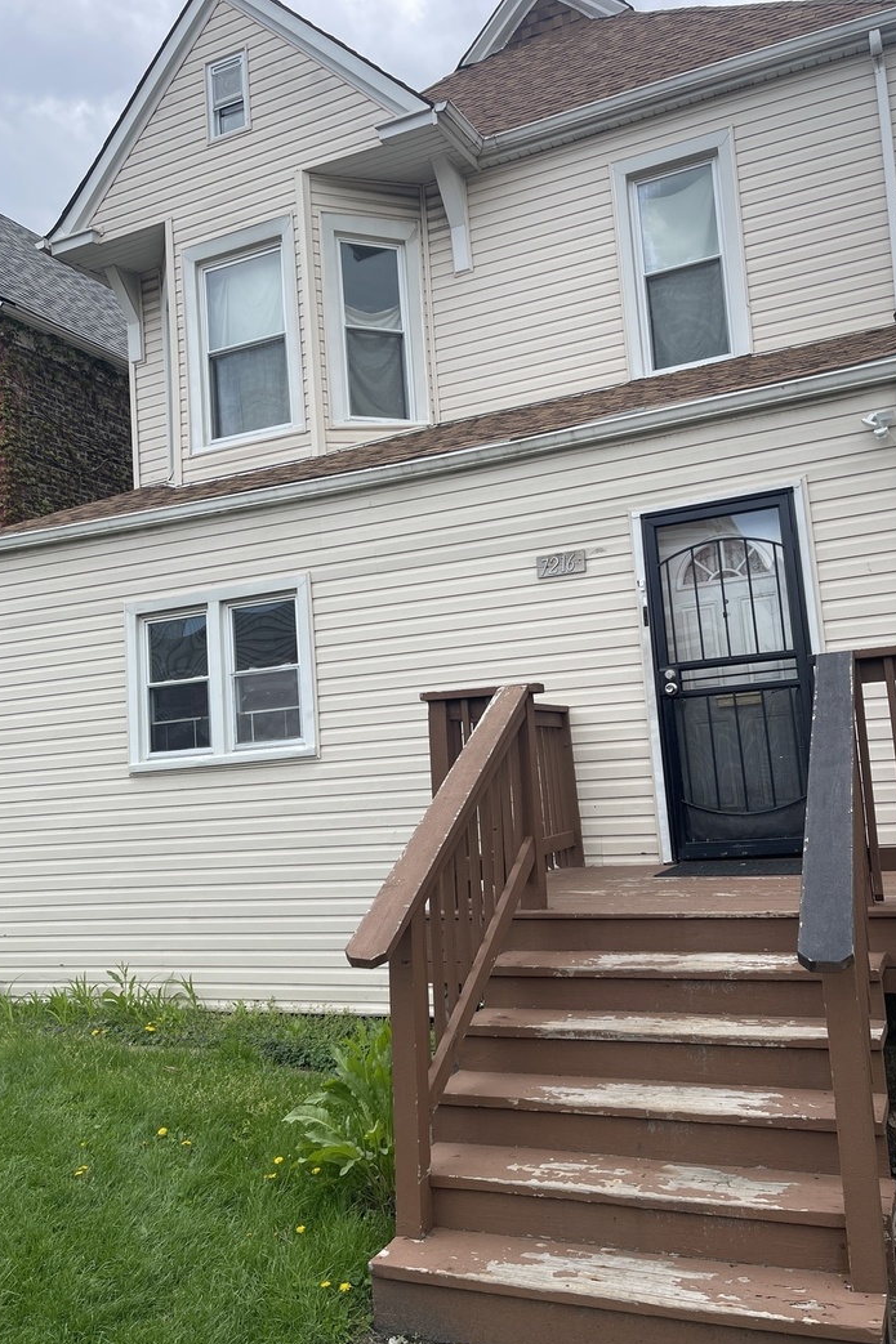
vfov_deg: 65.5
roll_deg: +4.5
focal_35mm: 28
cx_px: 486
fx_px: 1046
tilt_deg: +5.7
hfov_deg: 46.3
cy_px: 665
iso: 32
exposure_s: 1/1048
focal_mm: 5.1
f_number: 1.6
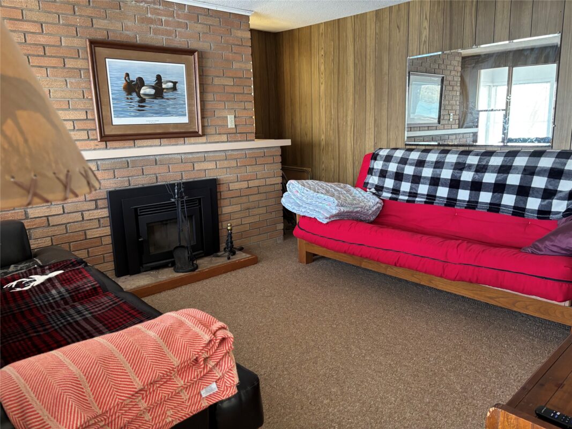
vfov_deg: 53.1
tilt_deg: -11.4
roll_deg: +1.9
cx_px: 286
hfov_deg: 67.3
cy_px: 214
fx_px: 430
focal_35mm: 26
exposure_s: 1/60
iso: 320
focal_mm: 5.96
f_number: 1.6
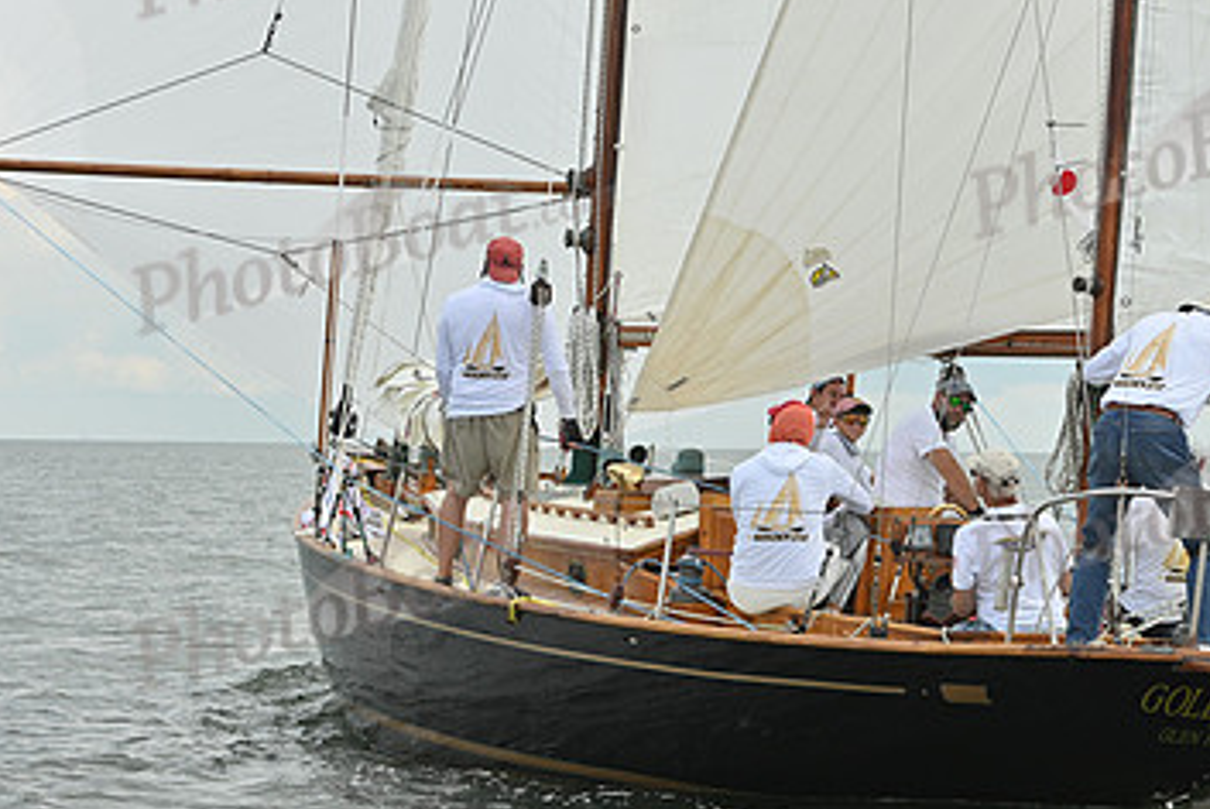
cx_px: 795
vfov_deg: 11.9
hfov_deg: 17.7
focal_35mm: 115
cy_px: 375
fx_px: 3868
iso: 320
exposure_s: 1/1250
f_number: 6.3
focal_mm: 70
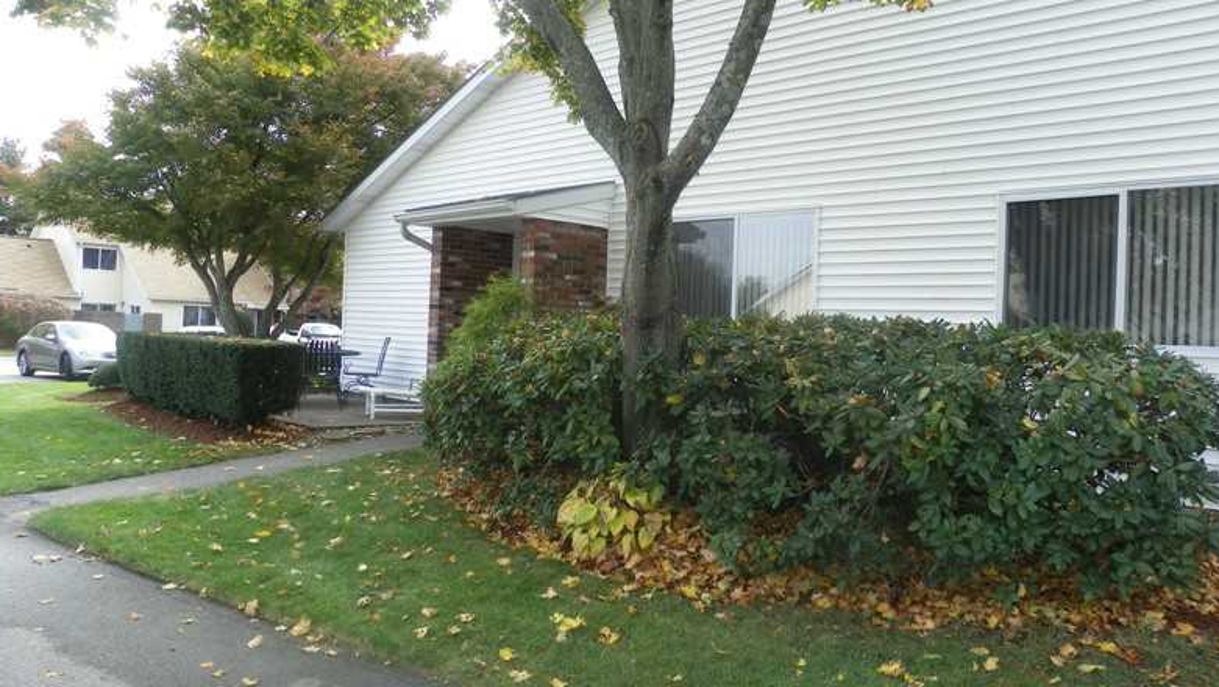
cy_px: 331
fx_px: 938
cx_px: 612
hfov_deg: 66.0
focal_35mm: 29
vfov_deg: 40.2
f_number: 3.5
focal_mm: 4.6
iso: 64
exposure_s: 1/160
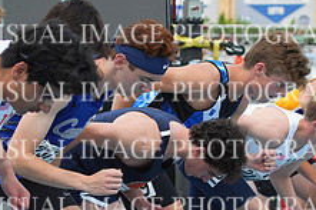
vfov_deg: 5.2
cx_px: 164
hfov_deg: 7.8
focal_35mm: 263
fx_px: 2307
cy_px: 178
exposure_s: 1/1250
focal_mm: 100
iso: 400
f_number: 5.6
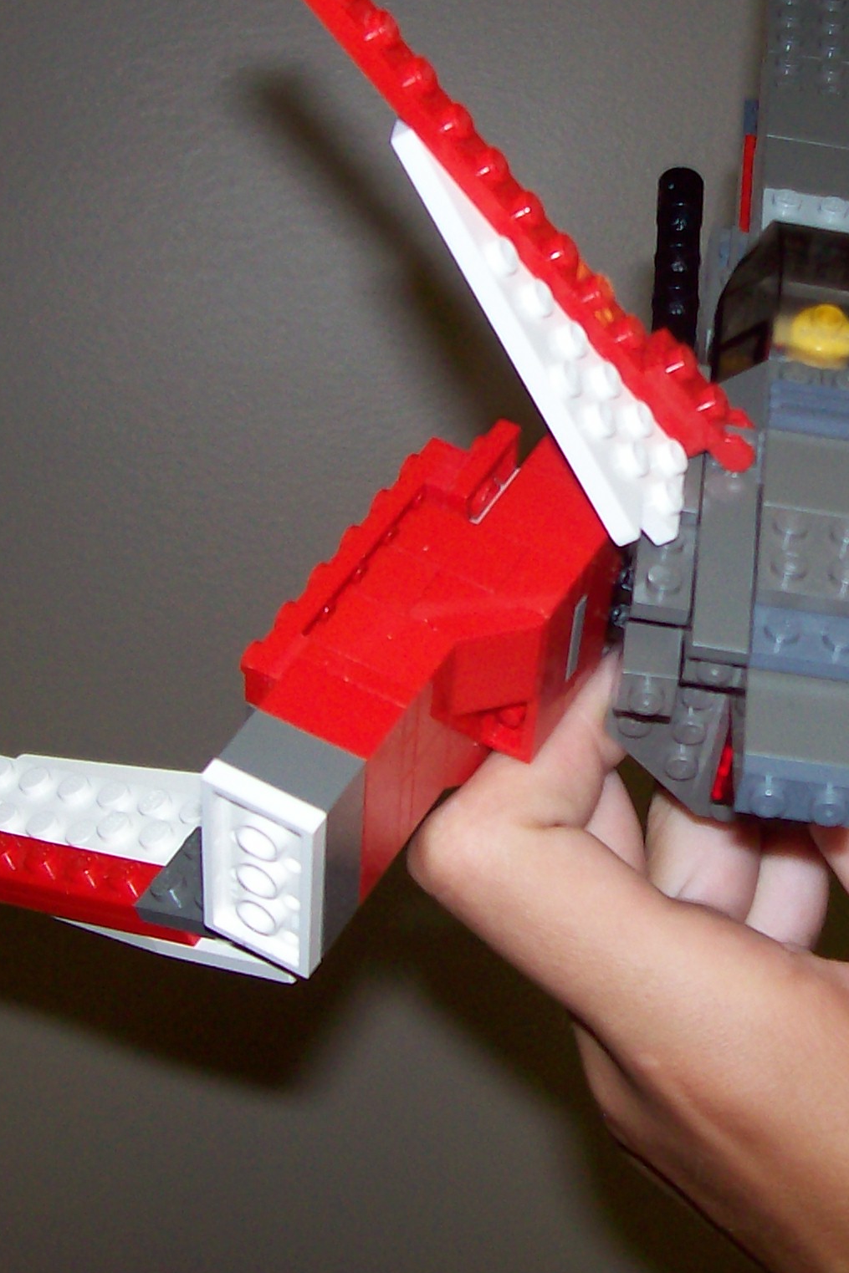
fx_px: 2477
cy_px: 522
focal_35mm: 70
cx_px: 688
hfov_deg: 19.2
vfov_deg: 28.8
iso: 80
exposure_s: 1/64
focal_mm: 6
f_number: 2.7
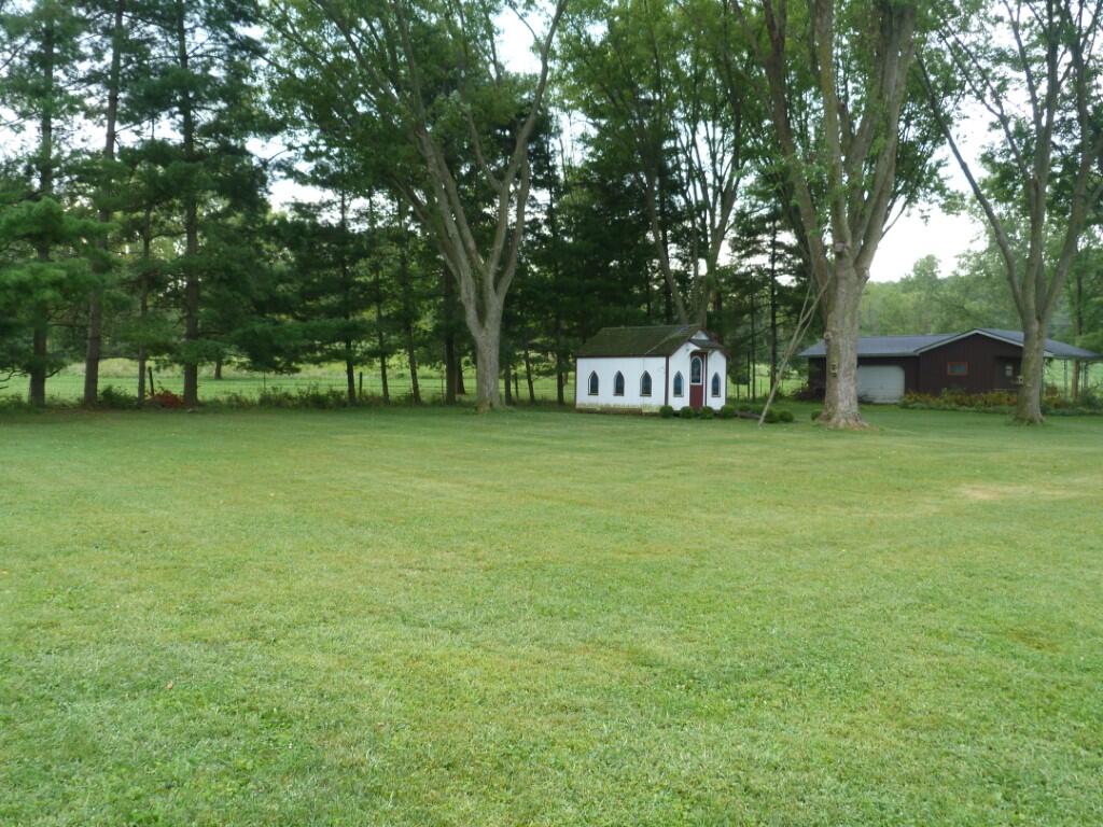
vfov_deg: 42.9
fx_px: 1052
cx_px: 552
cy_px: 414
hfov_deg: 55.4
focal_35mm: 33
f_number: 3
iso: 80
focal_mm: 5.9
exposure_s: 1/60
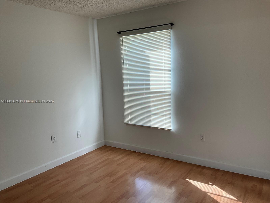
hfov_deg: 61.7
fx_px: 226
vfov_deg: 48.2
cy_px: 102
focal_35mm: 29
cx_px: 135
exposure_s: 1/141
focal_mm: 3
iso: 32
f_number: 1.8
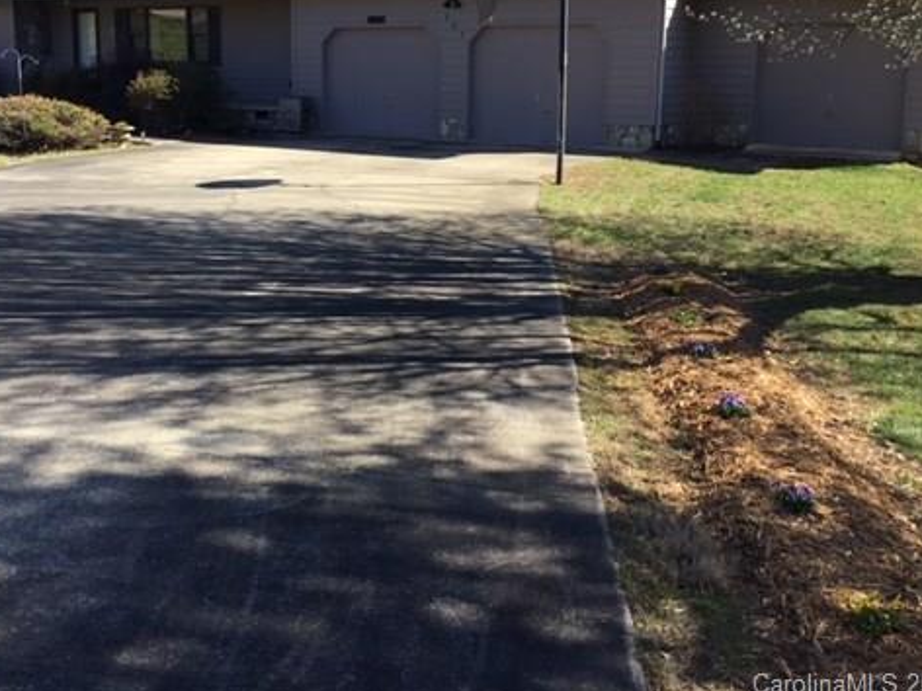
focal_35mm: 42
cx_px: 352
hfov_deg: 44.5
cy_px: 234
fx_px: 1119
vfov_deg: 34.1
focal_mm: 3.3
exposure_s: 1/512
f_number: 2.4
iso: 25
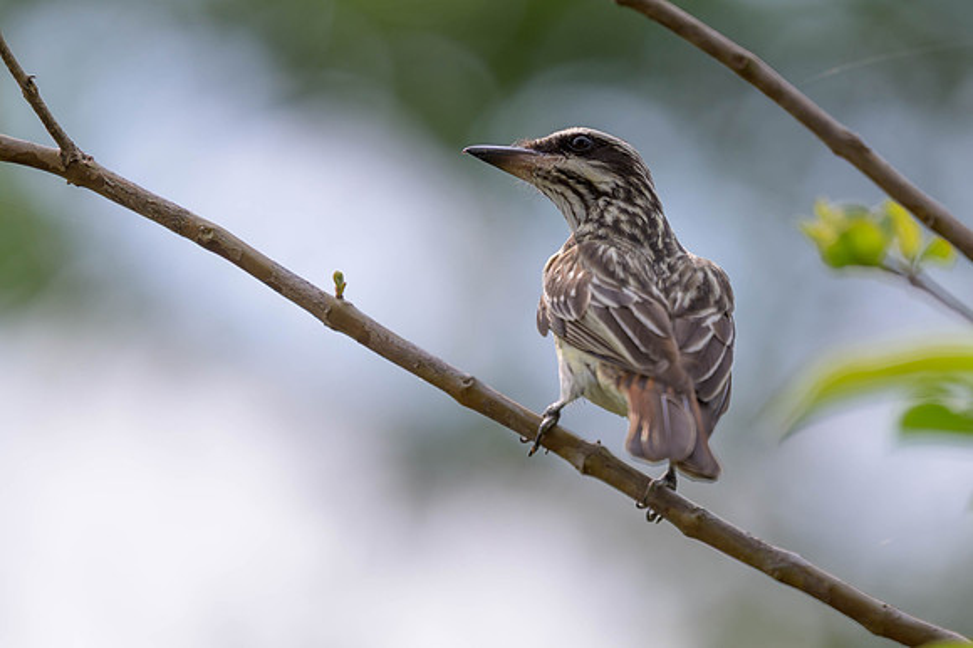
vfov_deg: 1.2
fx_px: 31395
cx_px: 603
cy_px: 281
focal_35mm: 1162
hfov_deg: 1.8
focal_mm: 560
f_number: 4
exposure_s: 1/1250
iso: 100
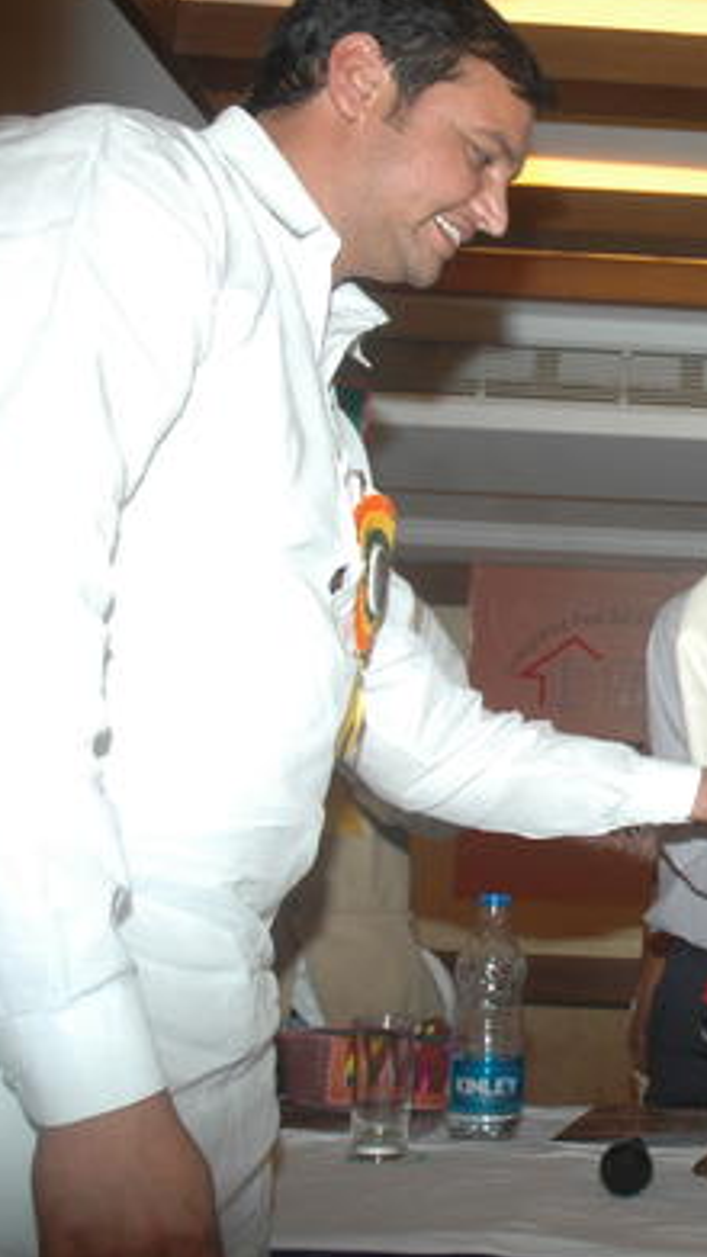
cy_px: 622
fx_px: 1766
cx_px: 935
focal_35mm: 53
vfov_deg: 39.2
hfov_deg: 20.5
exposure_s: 1/60
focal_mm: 22
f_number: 4.5
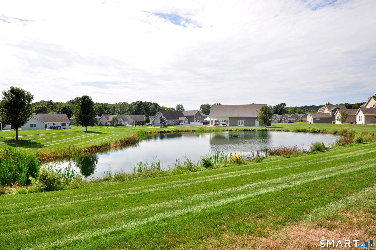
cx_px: 188
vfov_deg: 50.3
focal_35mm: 26
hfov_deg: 70.5
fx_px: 266
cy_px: 125
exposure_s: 1/400
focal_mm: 17
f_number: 9
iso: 250
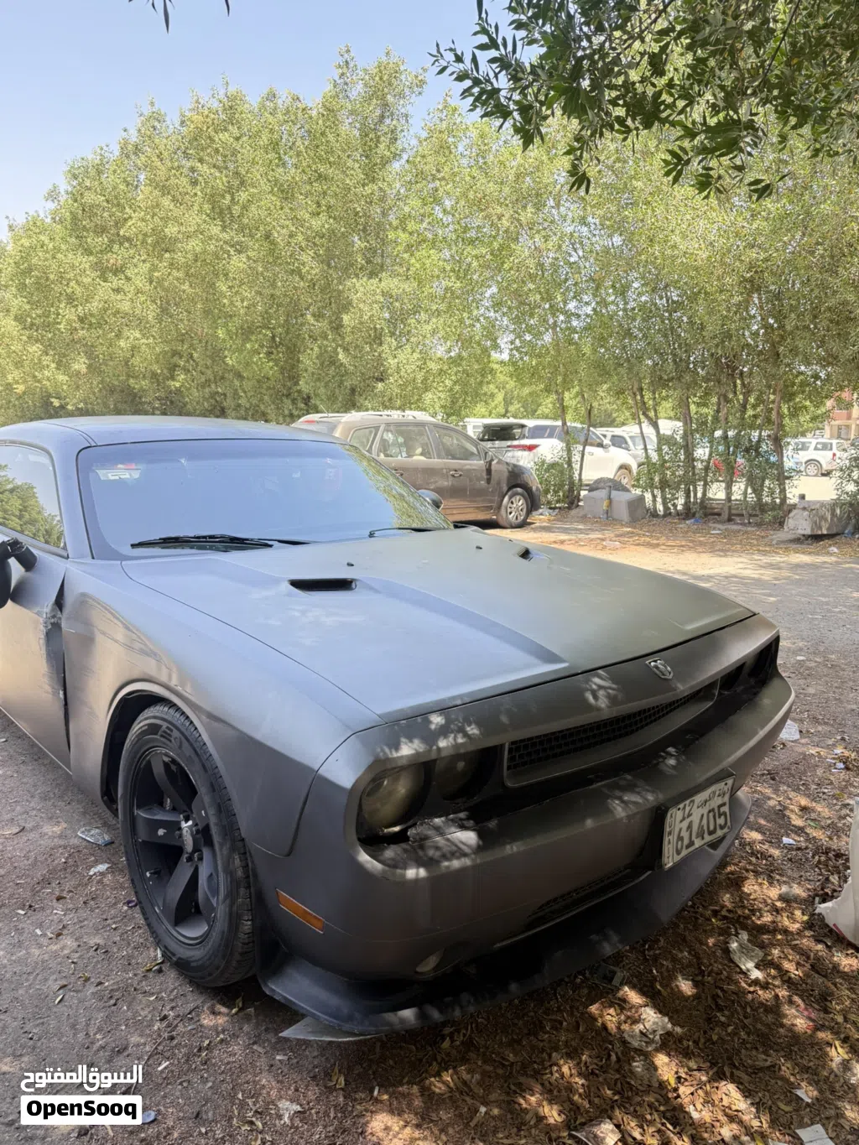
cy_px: 572
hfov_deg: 56.8
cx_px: 430
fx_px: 794
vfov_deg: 71.6
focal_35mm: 24
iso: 100
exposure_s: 1/423
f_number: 1.78
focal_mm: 6.76
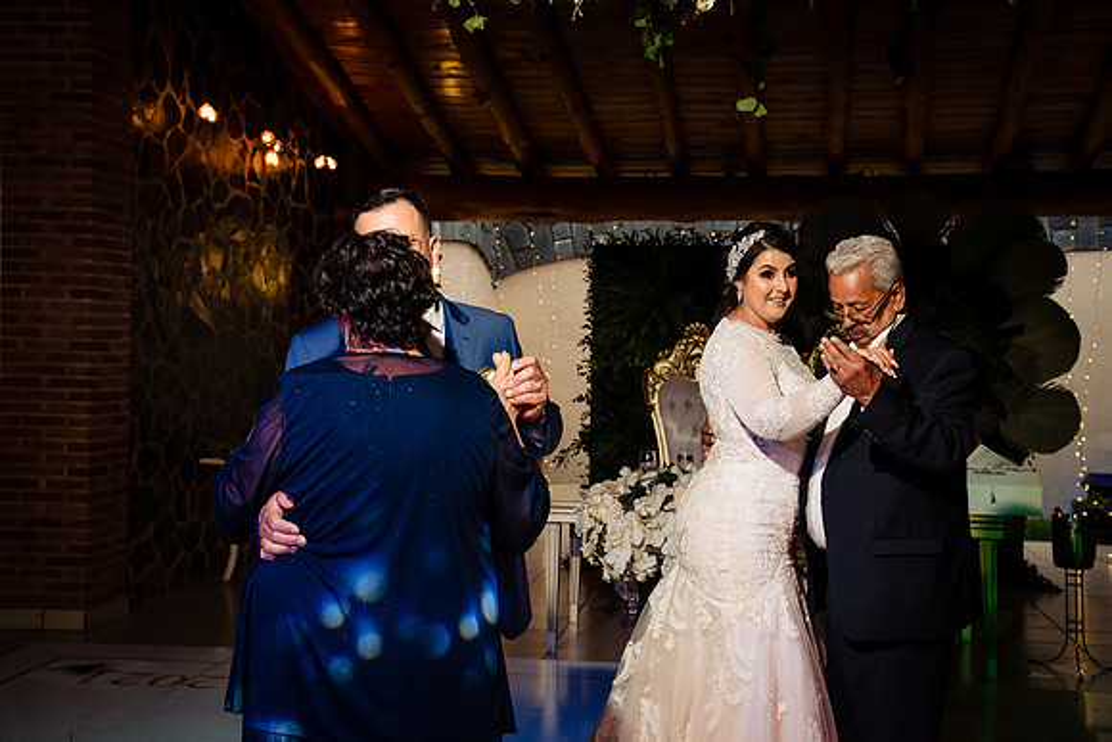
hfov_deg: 41.1
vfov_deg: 28.1
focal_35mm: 48
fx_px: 1483
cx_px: 556
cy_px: 371
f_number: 7.1
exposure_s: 1/200
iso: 2000
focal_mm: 48
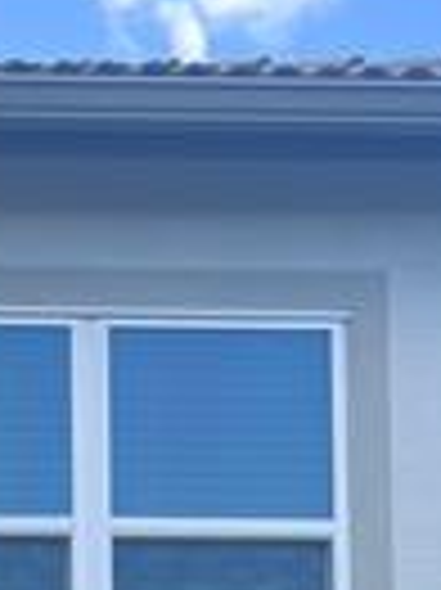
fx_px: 2603
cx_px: -644
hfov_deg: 8.7
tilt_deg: +6.9
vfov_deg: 11.5
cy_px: 1230
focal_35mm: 153
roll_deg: +0.3
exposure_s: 1/873
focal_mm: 5.7
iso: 50
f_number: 1.5
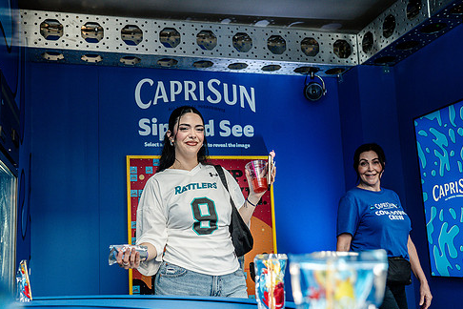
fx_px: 476
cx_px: 196
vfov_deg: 35.9
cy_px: 177
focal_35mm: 37
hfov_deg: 51.7
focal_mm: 31
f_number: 4
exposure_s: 1/200
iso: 800
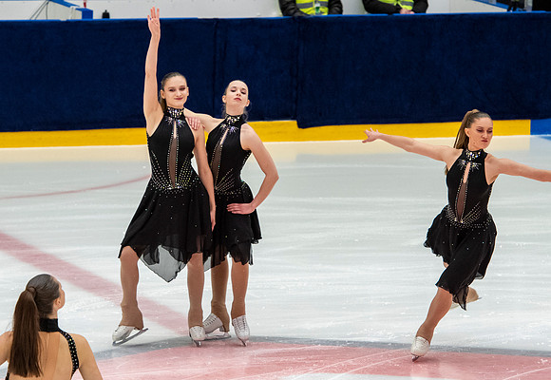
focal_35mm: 311
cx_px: 194
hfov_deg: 6.5
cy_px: 183
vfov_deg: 4.5
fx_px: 4815
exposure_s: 1/320
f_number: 5.6
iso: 2800
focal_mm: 160
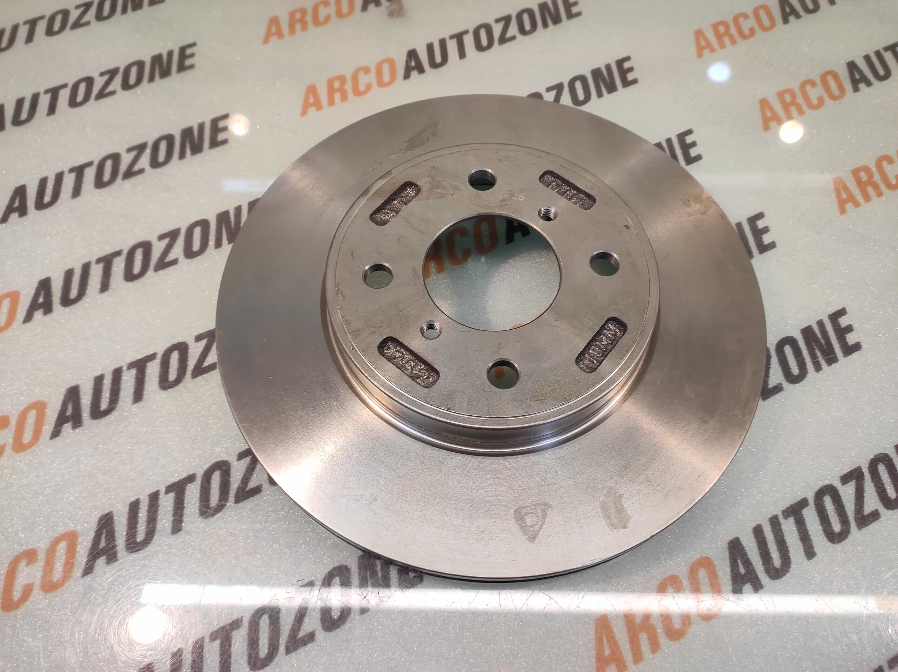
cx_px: 449
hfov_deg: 91.1
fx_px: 441
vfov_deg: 74.7
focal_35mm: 17
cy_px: 336
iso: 134
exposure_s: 1/33
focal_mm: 4.74
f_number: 1.79
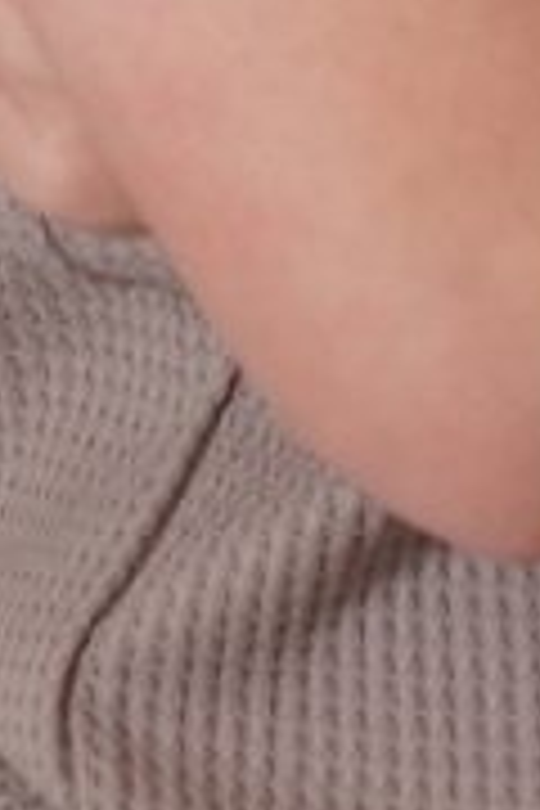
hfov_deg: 3.4
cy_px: -1264
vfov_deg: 4.9
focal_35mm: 409
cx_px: 675
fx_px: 9209
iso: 125
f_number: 4
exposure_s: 1/160
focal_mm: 41
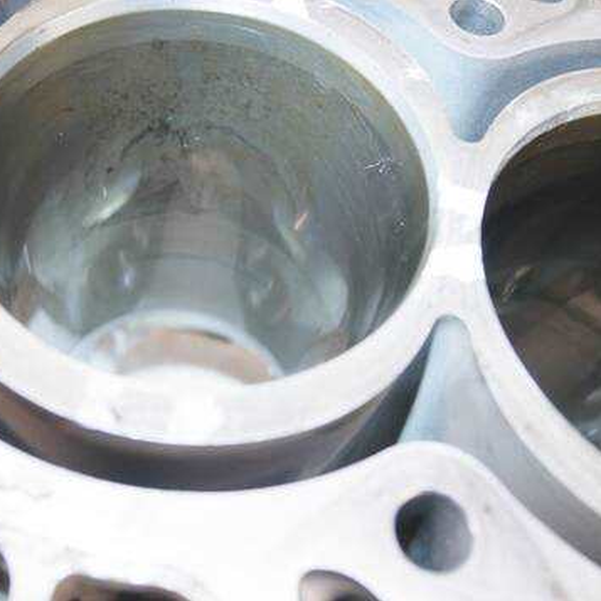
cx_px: 217
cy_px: 301
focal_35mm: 38
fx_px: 746
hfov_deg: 43.4
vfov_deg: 43.9
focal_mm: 16
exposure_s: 1/60
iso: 320
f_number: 4
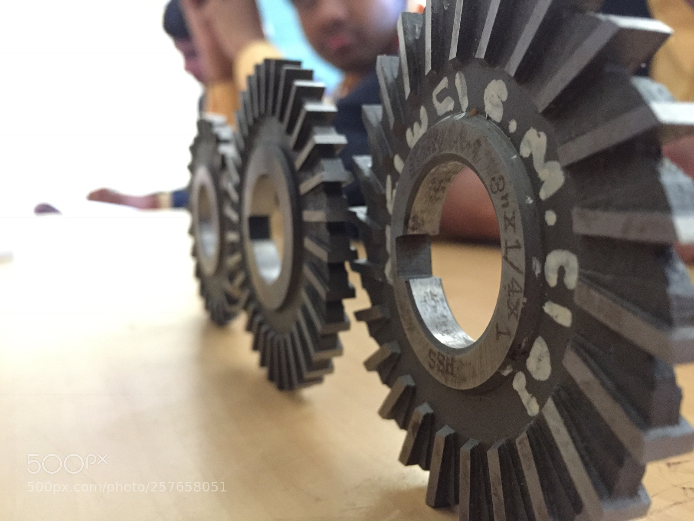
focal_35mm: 29
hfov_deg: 61.7
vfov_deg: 48.2
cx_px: 347
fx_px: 581
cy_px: 260
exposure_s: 1/17
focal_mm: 4.15
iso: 400
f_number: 2.2
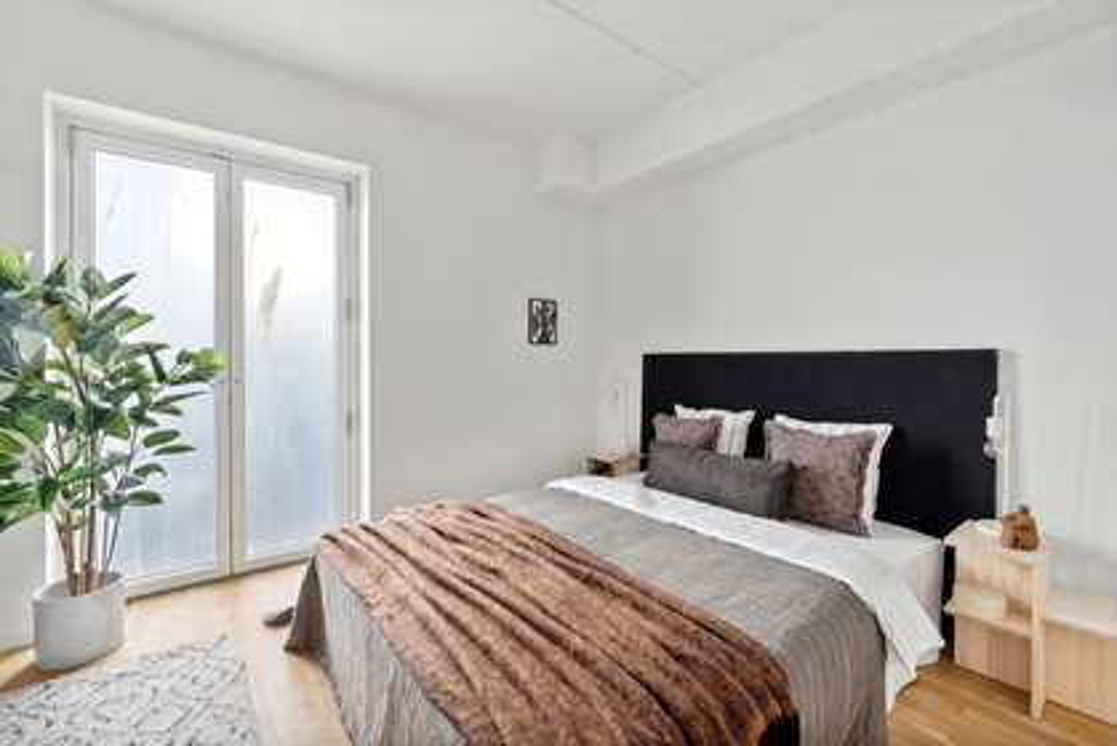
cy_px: 373
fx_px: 466
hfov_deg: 100.4
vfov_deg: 77.4
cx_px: 558
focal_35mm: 15
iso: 200
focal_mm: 10
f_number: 8
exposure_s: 1/5
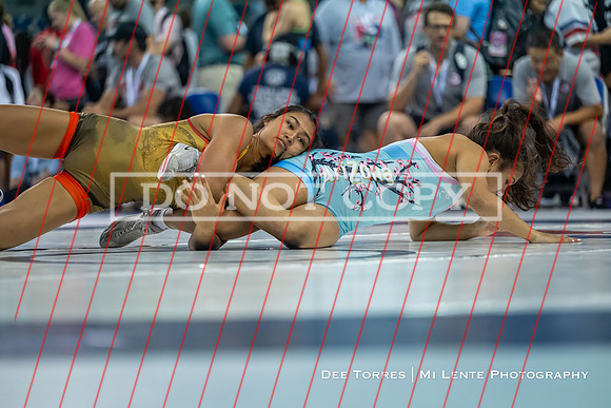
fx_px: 2716
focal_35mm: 160
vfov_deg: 8.6
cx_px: 306
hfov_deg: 12.8
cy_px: 204
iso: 2500
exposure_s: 1/800
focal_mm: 160
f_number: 2.8
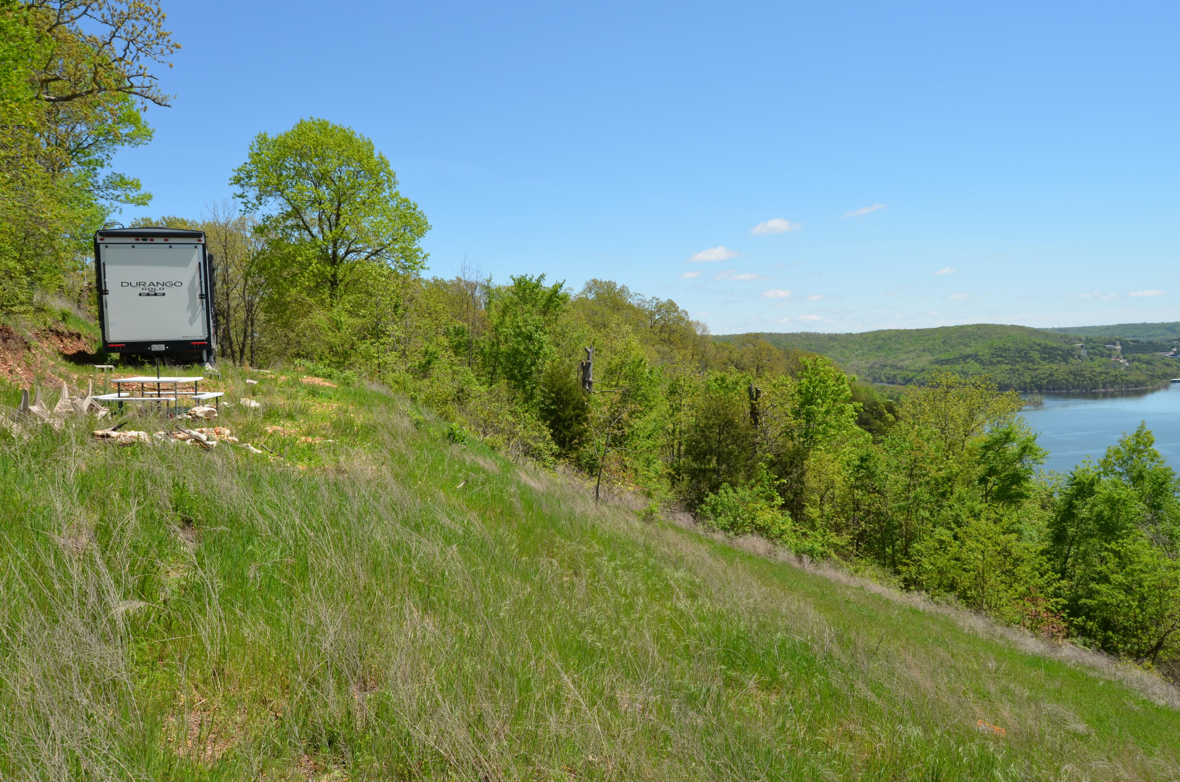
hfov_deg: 67.5
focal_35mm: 27
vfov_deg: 47.7
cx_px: 590
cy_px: 391
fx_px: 883
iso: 100
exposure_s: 1/250
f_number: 8
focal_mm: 18
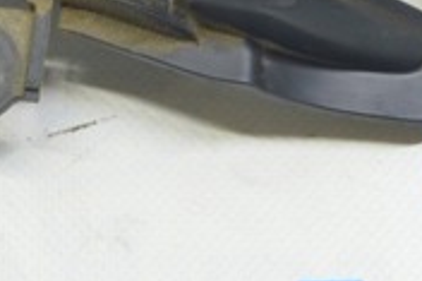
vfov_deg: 8.1
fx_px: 1921
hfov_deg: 12.5
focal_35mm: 164
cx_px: 139
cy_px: -198
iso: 400
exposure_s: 1/15
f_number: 5.6
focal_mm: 30
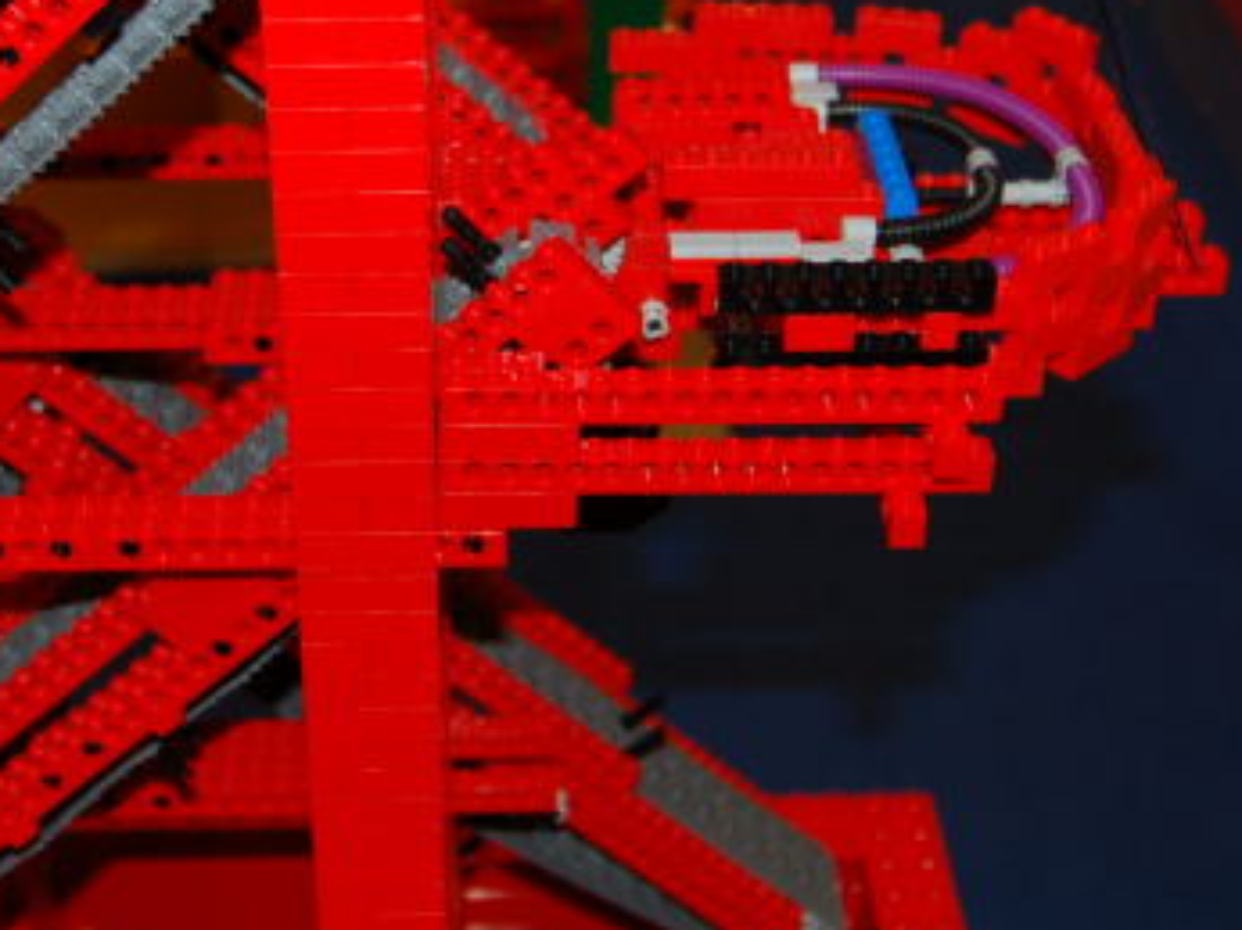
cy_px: 226
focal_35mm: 64
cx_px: 531
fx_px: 2295
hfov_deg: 30.2
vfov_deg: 22.7
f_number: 4
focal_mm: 24
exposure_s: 1/60
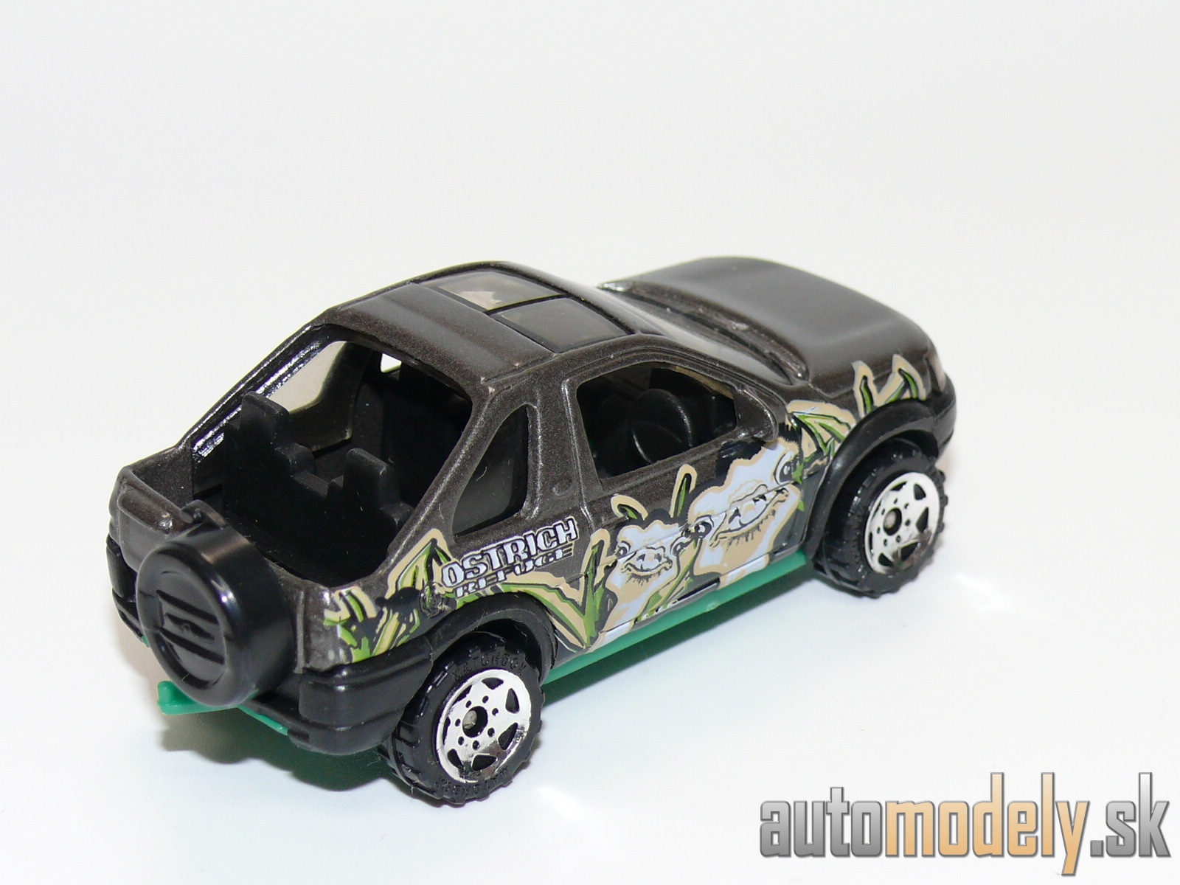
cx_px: 590
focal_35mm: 103
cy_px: 442
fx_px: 3511
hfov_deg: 19.1
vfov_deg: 14.4
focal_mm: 13.5
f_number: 4
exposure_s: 1/30
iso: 100
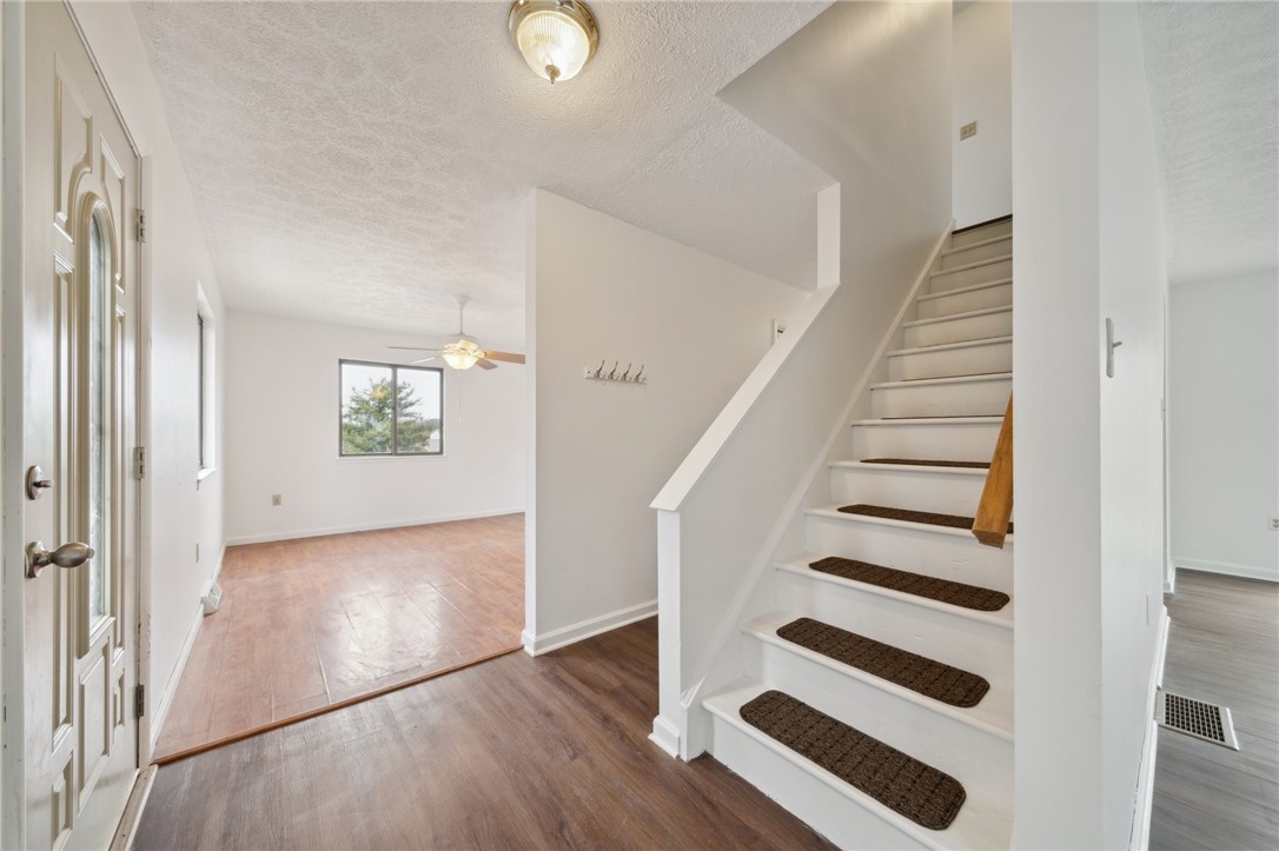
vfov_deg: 89.9
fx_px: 426
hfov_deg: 112.6
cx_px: 640
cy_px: 426
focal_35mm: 12
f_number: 11
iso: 50
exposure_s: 1/1.67
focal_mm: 12
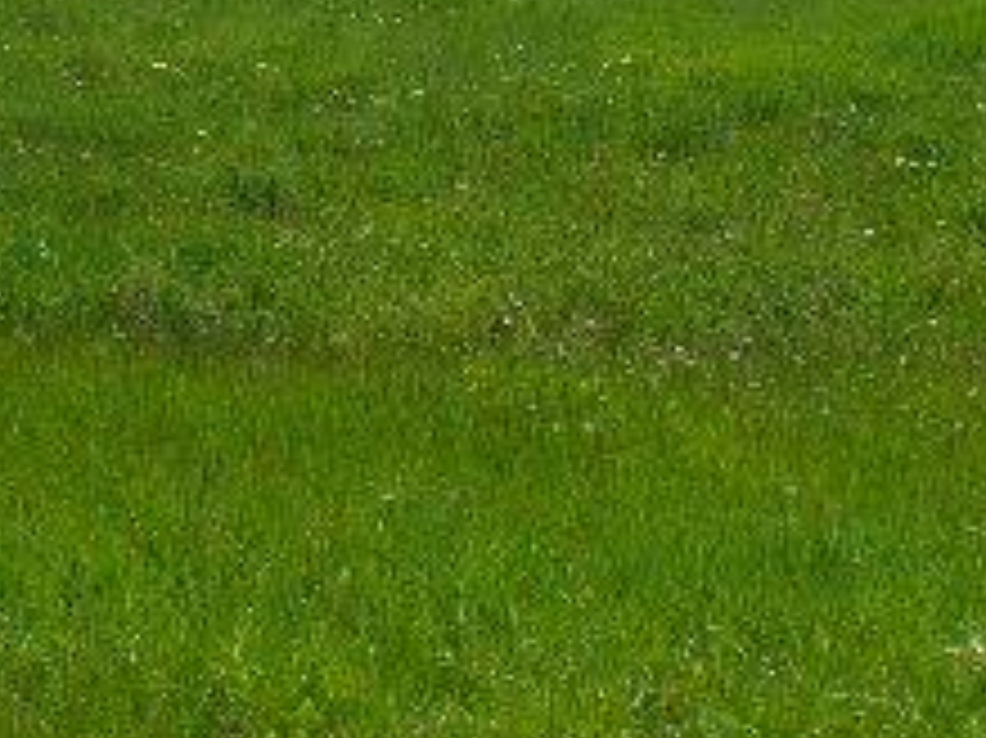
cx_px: 518
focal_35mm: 108
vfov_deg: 13.6
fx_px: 3075
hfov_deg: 18.2
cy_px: 72
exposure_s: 1/500
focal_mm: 6.1
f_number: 5.6
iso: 80
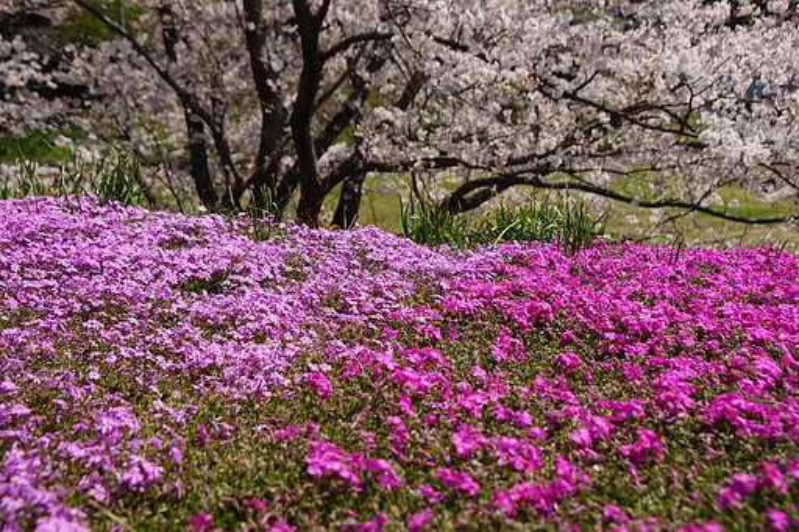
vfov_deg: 24.6
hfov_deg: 36.3
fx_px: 1220
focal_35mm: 55
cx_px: 400
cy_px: 266
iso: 800
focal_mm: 55
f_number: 8
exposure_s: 1/1600
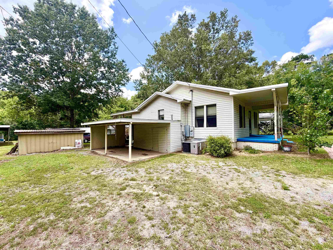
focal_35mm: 14
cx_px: 166
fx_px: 135
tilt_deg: +2.5
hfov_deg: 102.1
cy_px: 125
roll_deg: +1.8
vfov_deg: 85.7
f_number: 2.2
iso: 40
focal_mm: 2.22
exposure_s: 1/686
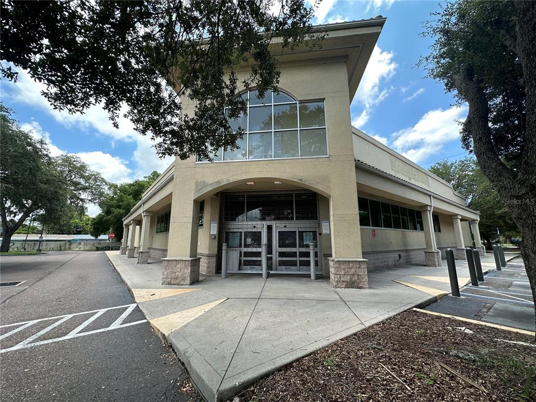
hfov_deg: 102.1
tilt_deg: +9.2
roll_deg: -0.6
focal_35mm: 14
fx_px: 217
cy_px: 201
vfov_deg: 85.7
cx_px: 268
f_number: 2.2
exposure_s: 1/584
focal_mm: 2.22
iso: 40
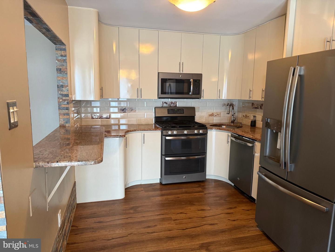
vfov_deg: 56.8
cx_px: 168
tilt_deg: -8.0
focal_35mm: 24
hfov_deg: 71.6
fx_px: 232
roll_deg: -0.7
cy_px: 126
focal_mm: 6.76
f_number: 1.78
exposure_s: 1/60
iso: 250
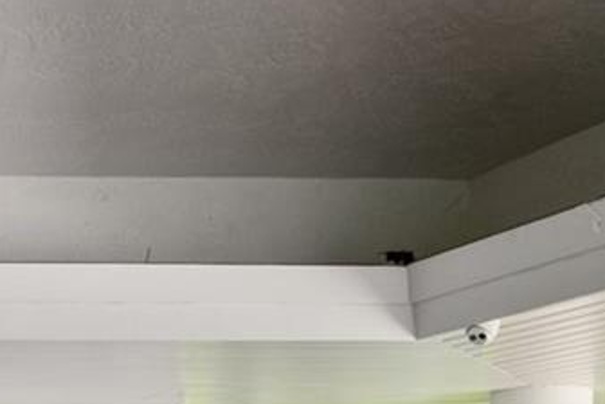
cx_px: -535
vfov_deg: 15.4
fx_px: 1361
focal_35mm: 81
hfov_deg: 18.5
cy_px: 628
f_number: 8
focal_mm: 17
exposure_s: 1/30
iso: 320
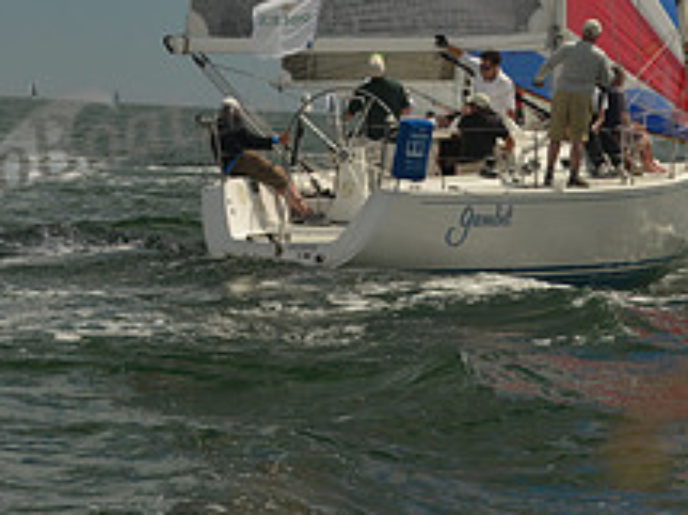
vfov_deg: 5.5
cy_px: -381
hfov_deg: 7.5
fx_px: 5264
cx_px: 446
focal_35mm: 265
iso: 400
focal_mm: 102
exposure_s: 1/1000
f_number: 8
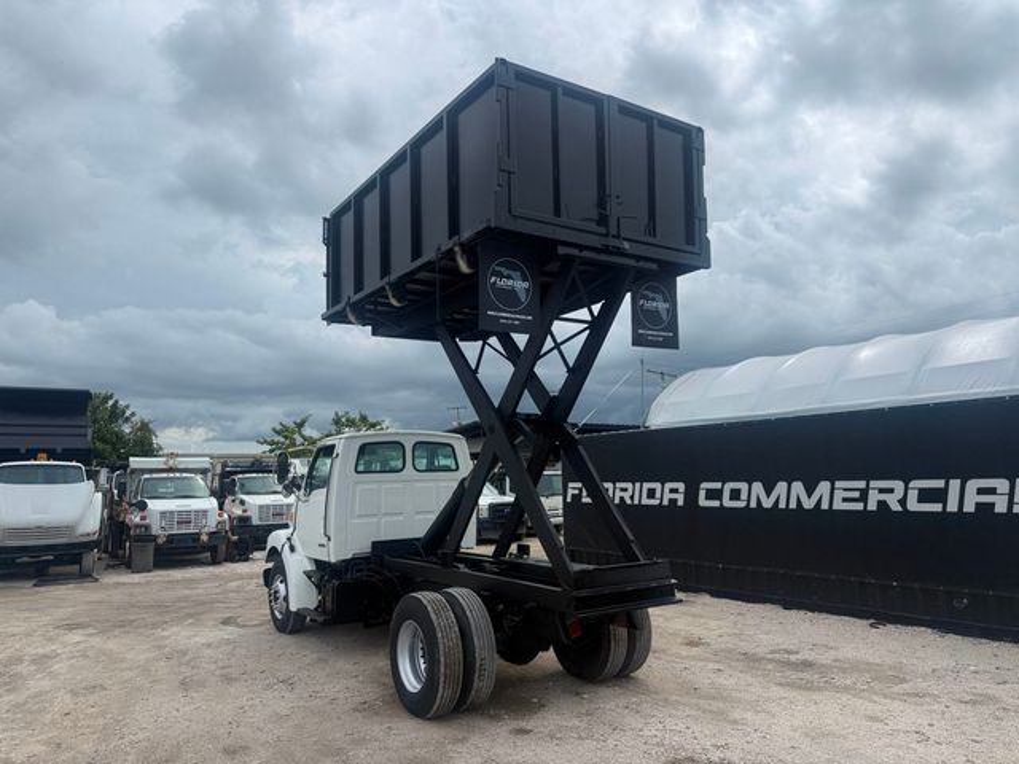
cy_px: 382
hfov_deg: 71.6
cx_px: 510
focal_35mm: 24
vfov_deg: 56.8
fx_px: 706
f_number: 1.78
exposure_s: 1/7353
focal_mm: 6.76
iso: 80
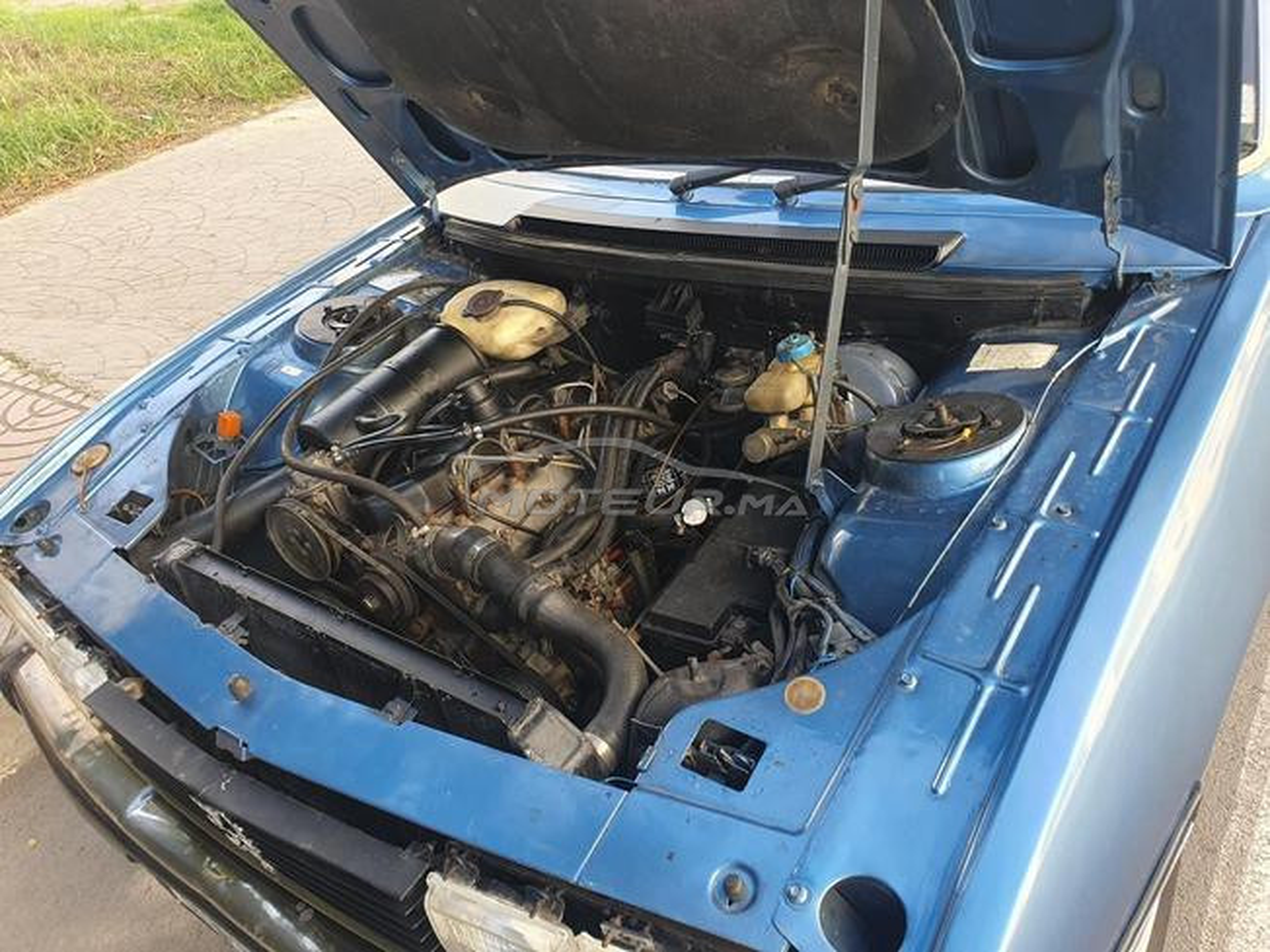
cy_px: 476
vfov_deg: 53.1
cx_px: 635
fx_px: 954
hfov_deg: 67.3
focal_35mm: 26
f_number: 2.4
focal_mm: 4.32
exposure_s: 1/109
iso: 50
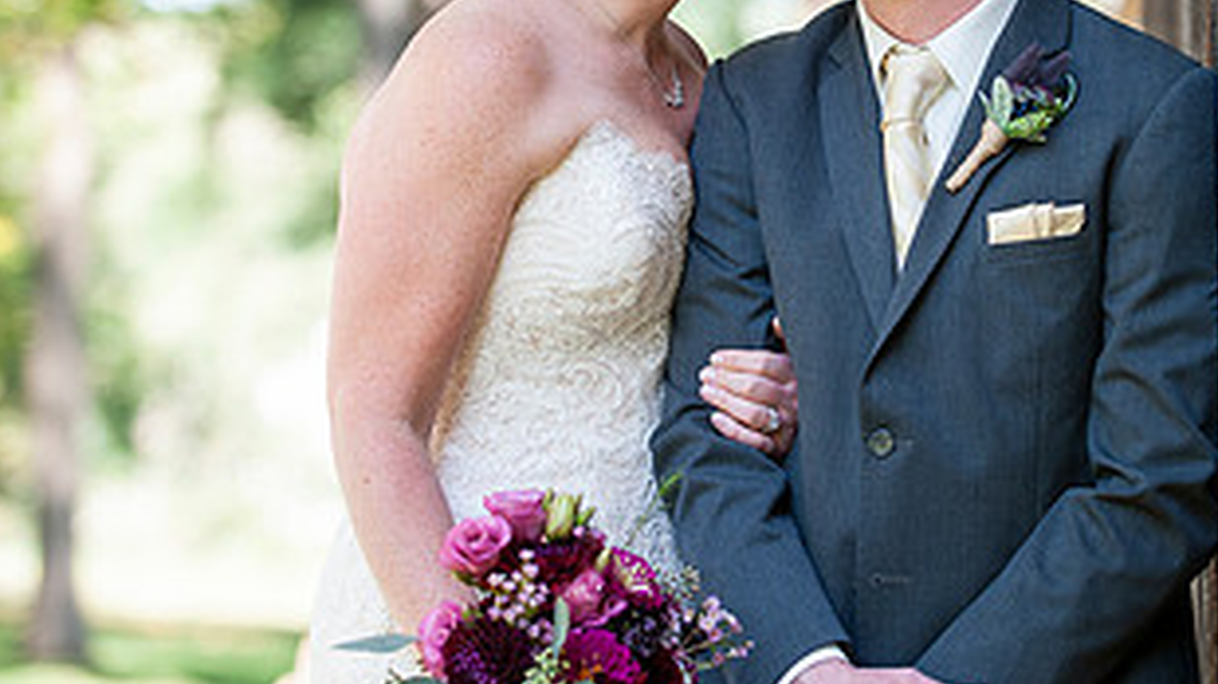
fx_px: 6617
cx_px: 872
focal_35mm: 205
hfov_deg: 10.5
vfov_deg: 5.9
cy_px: 91
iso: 400
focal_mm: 102
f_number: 2.8
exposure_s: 1/640
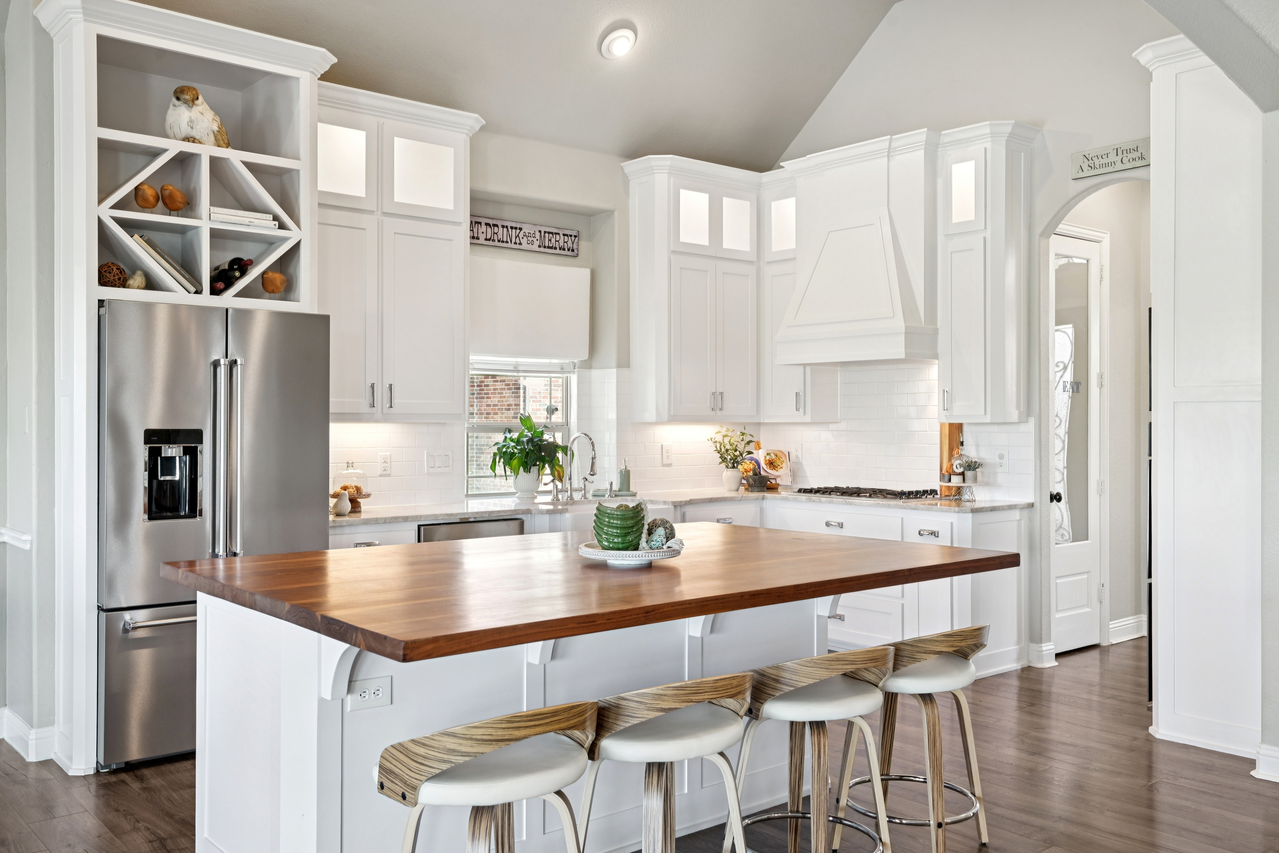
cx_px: 640
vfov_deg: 43.6
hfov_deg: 61.9
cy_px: 426
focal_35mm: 30
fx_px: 1066
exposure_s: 1/20
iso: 400
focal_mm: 30
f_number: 8
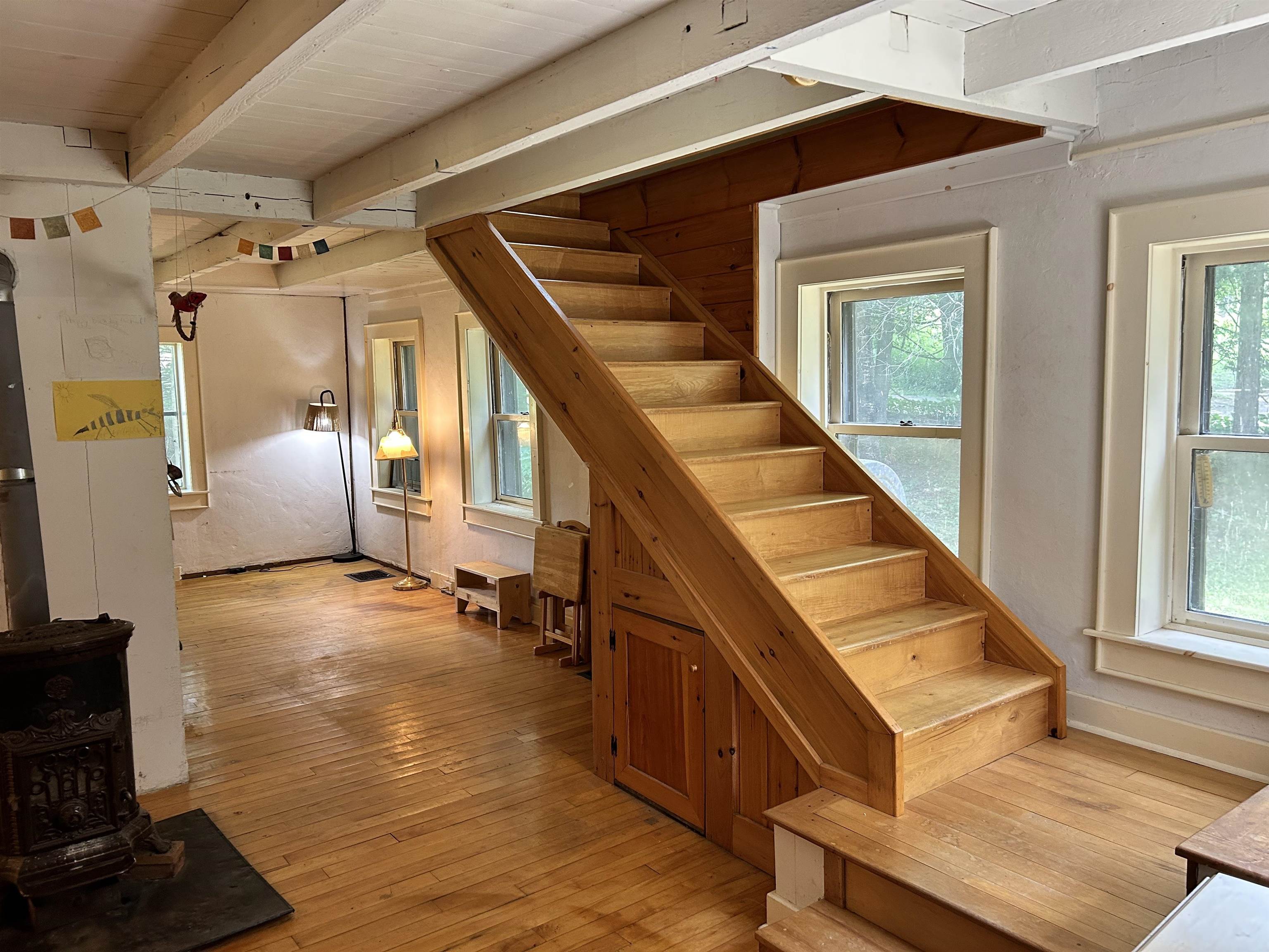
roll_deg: +1.1
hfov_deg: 67.3
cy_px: 476
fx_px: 953
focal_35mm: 26
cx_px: 634
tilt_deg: -6.0
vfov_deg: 53.1
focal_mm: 5.7
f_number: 1.5
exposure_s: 1/60
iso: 160
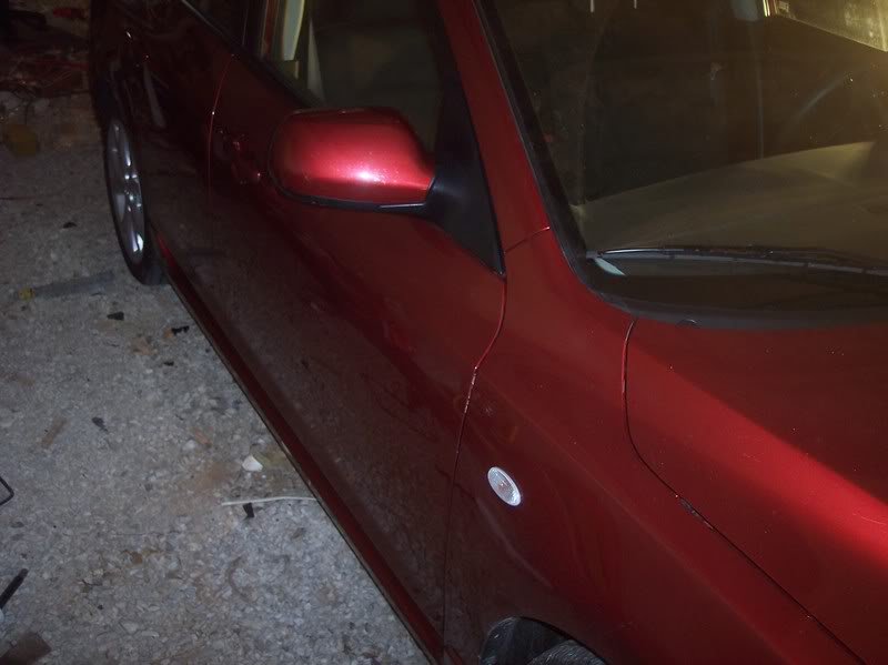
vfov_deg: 37.7
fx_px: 974
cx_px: 444
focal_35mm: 38
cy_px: 332
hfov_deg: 49.0
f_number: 2.8
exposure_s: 1/30
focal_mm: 8
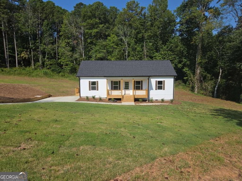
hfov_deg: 73.9
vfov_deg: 58.9
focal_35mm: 23
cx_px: 121
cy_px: 90
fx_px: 161
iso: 25
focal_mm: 5.4
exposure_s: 1/2145
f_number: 1.8
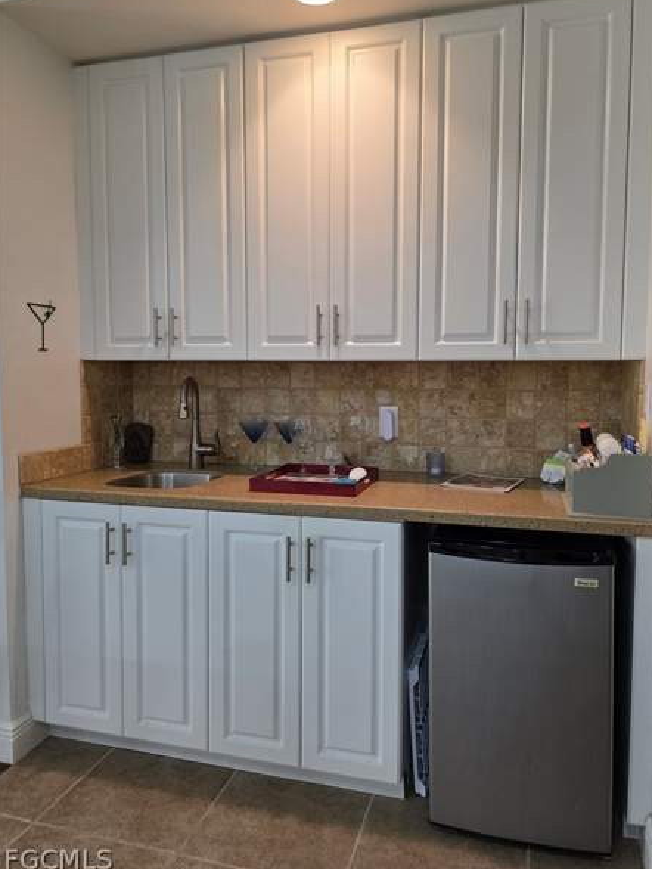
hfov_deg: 54.8
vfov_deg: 69.3
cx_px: 351
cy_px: 409
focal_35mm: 25
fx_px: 628
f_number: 1.7
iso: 200
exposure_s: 1/120
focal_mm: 6.3
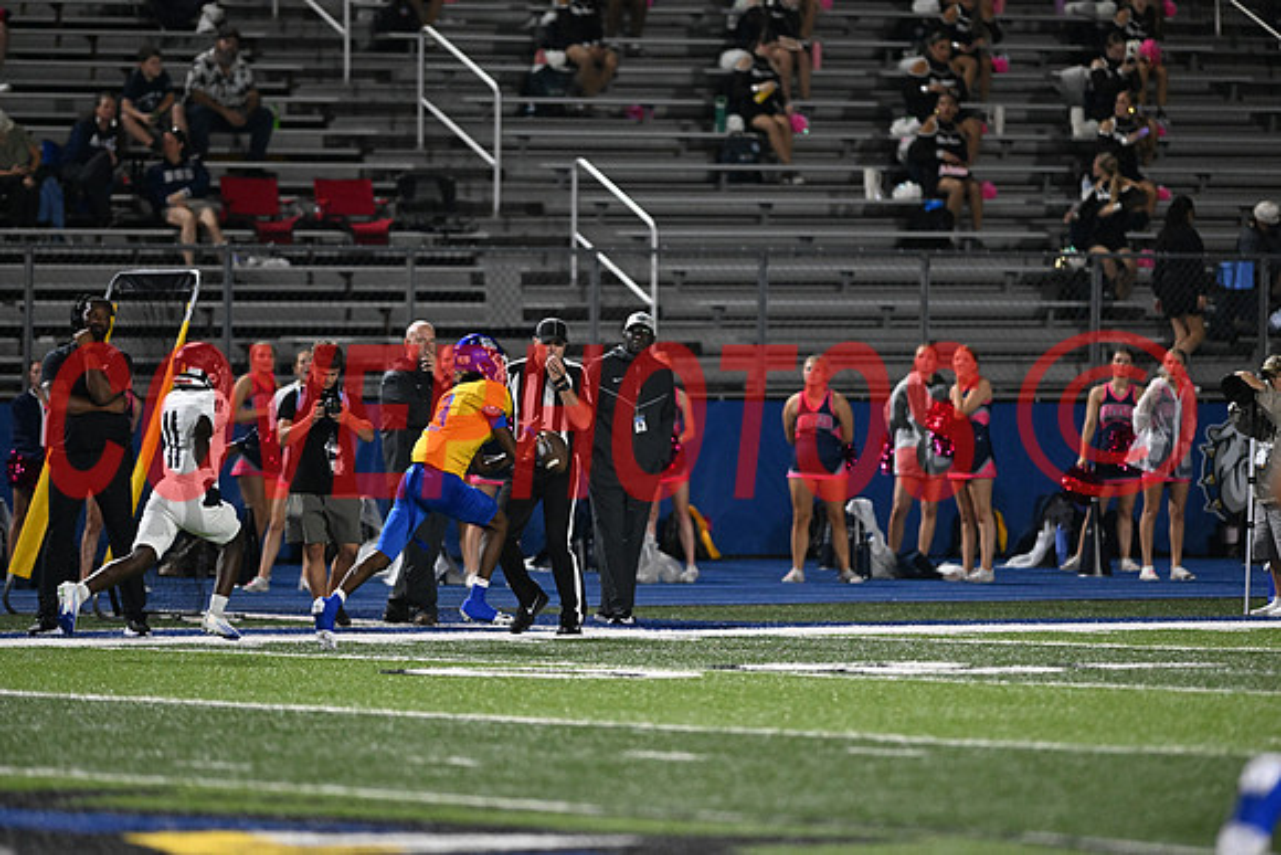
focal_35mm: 300
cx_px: 640
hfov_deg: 6.9
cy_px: 428
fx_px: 10677
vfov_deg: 4.6
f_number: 2.8
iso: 6400
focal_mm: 300
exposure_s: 1/1600
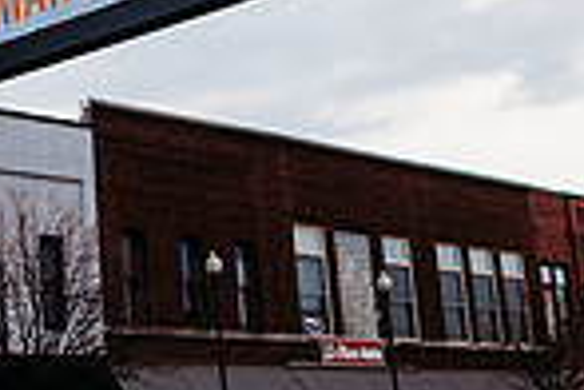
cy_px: 117
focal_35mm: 95
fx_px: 1541
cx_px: 87
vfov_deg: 14.4
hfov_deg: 21.1
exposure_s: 1/160
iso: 100
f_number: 3.2
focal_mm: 24
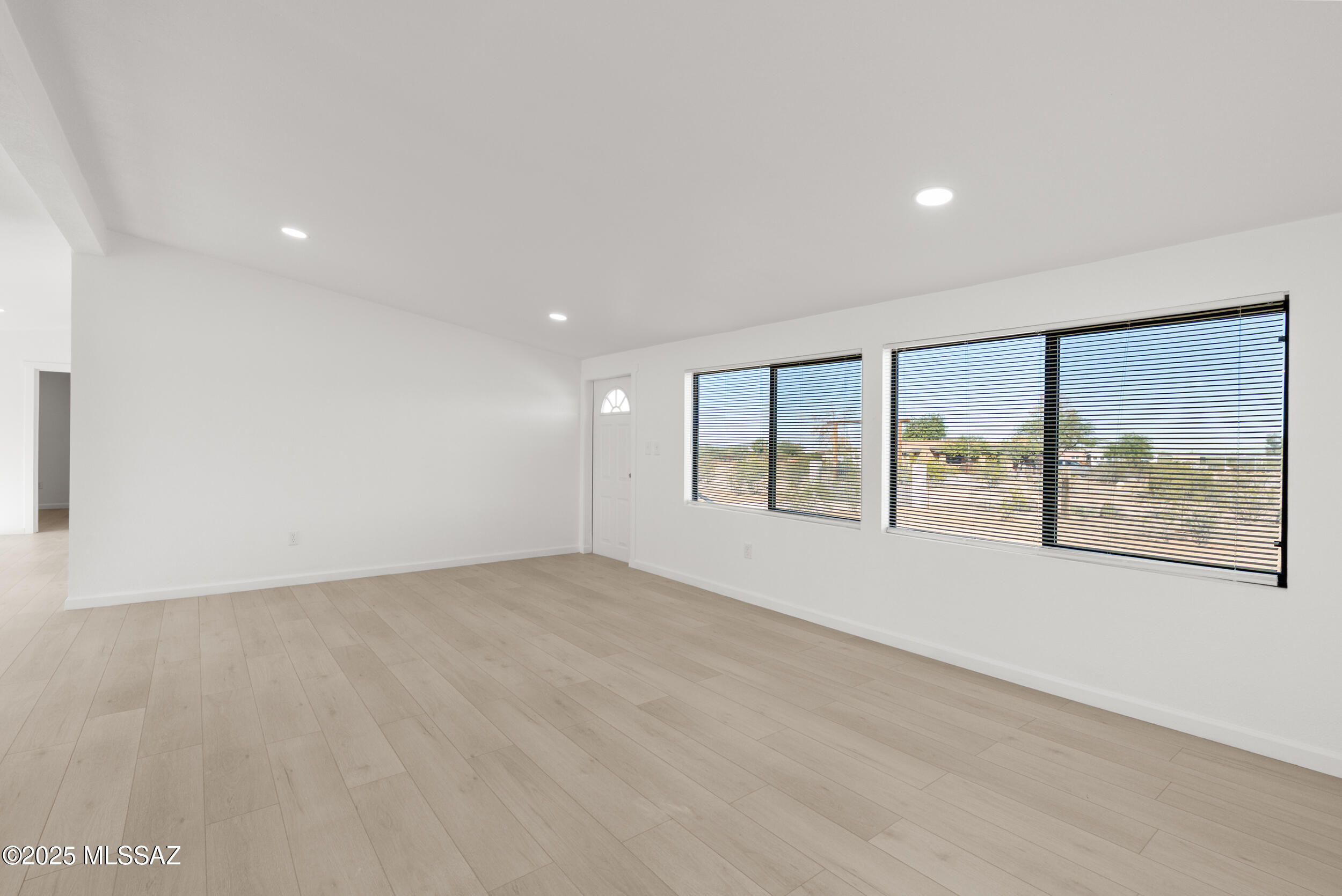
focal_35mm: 16
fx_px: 597
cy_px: 448
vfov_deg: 73.8
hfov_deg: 96.7
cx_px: 671
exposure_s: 1/100
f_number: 8
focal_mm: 16
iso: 200
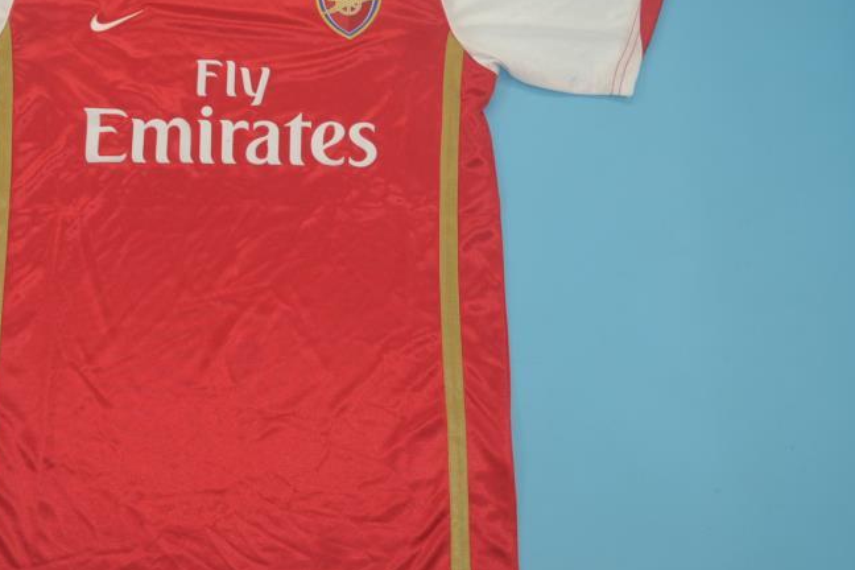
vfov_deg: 26.8
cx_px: 231
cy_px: 187
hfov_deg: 38.7
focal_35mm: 50
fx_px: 1187
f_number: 6.3
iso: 200
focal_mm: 20
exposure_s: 1/60
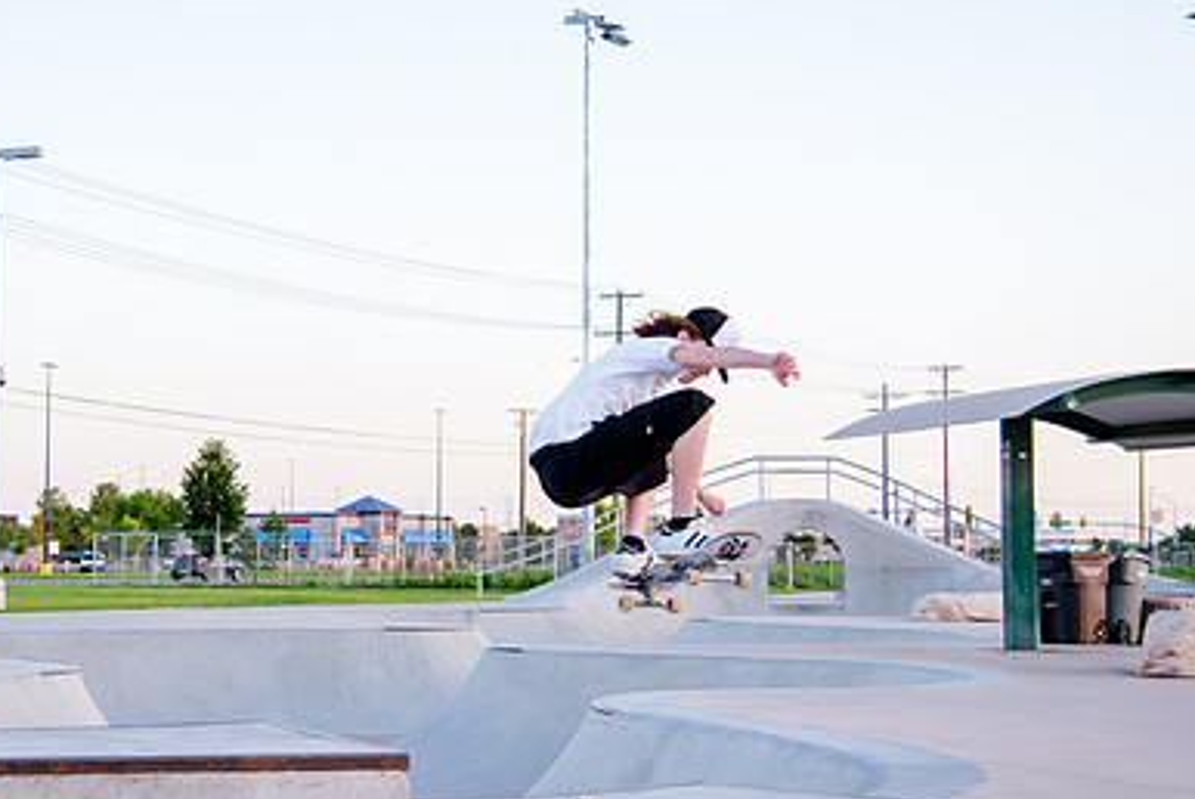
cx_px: 412
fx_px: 2392
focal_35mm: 72
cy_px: 415
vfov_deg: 19.0
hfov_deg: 27.9
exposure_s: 1/640
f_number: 4
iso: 2500
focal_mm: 48
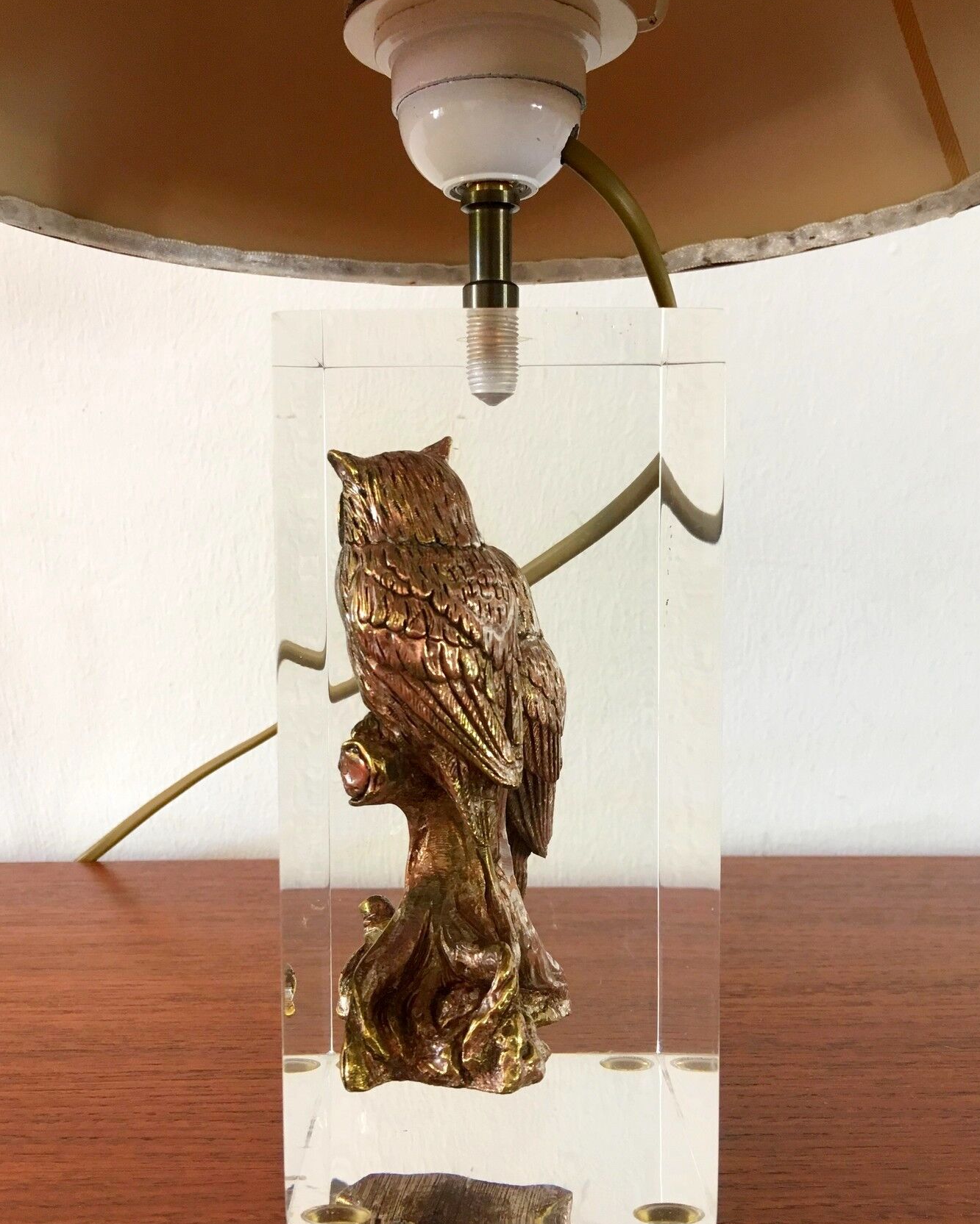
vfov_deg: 52.8
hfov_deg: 43.4
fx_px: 1233
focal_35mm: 34
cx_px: 480
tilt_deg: -4.8
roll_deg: +0.9
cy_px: 634
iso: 125
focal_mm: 4.15
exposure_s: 1/33
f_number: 2.2
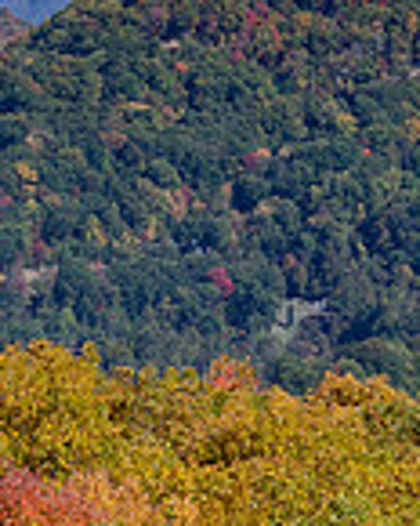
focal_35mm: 904
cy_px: 394
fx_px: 14046
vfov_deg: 2.1
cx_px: 185
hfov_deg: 1.7
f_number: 11
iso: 100
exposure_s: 1/30
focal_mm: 160
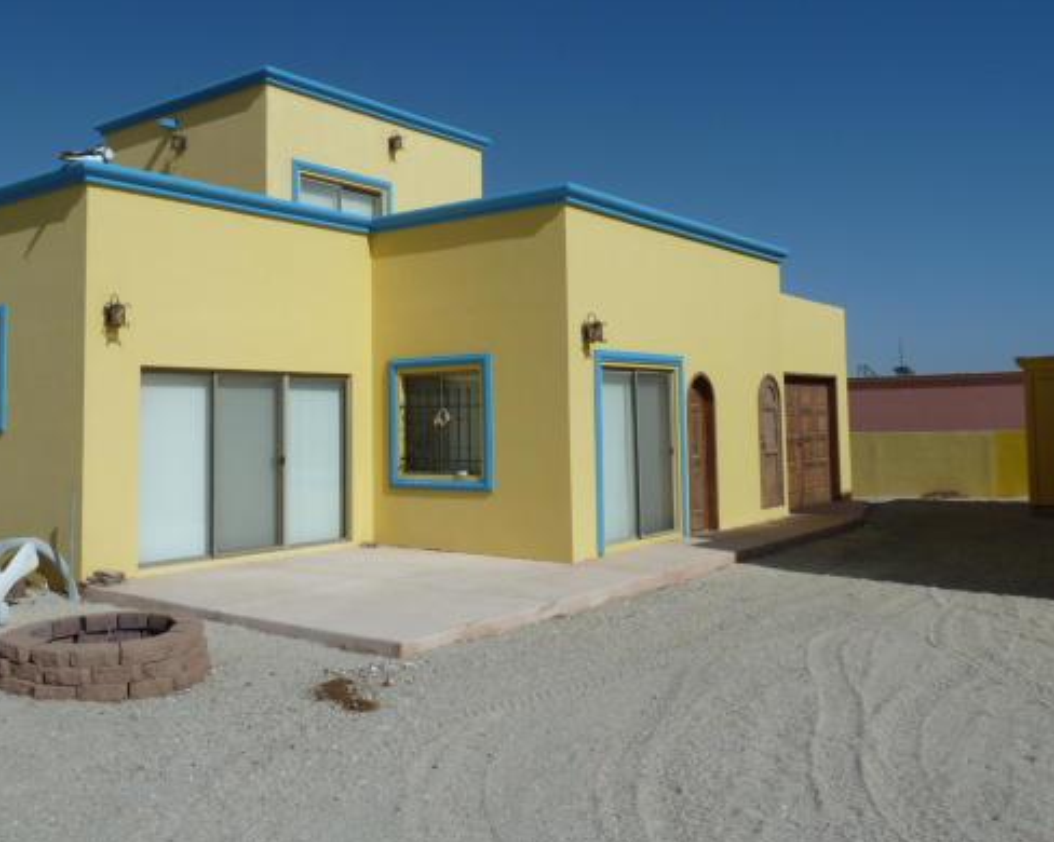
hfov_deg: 55.3
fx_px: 998
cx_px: 432
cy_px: 337
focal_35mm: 32
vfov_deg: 45.5
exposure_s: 1/1000
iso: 80
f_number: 5.6
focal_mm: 4.1
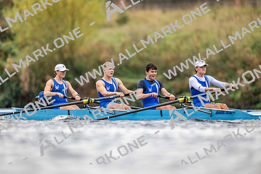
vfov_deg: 2.3
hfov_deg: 3.4
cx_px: 130
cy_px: 87
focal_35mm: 600
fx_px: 4351
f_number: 4
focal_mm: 600
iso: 3600
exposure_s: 1/2500
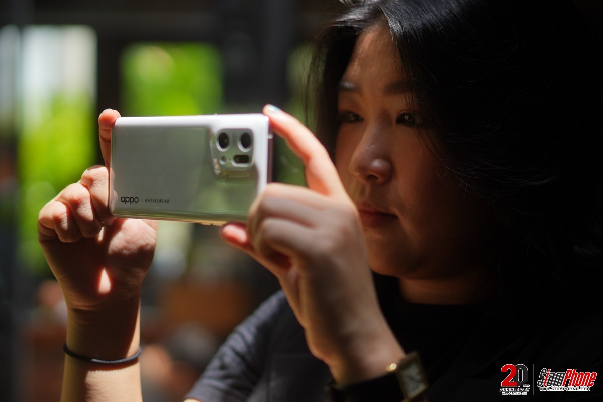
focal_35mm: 82
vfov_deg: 16.7
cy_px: 201
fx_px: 1373
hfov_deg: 24.8
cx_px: 302
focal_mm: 55
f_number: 1.8
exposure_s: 1/4000
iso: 125
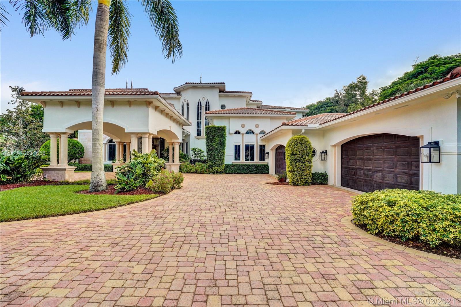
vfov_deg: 73.7
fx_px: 205
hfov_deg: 96.7
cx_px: 230
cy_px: 154
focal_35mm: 16
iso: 1600
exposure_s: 1/640
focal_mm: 16
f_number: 11
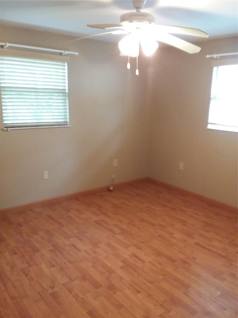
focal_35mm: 29
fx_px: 266
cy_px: 159
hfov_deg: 48.2
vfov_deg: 61.7
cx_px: 119
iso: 160
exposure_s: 1/17
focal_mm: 2.47
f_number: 1.9
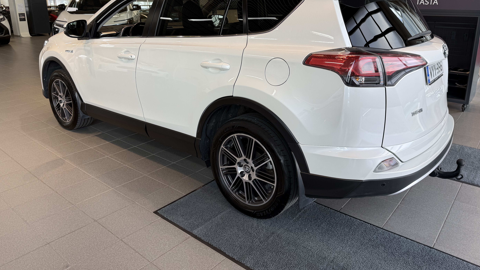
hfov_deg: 69.8
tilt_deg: -14.8
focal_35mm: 27
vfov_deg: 42.3
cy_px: 91
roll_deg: -0.3
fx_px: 344
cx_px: 247
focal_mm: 6.76
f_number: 1.78
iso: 50
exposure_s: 1/142
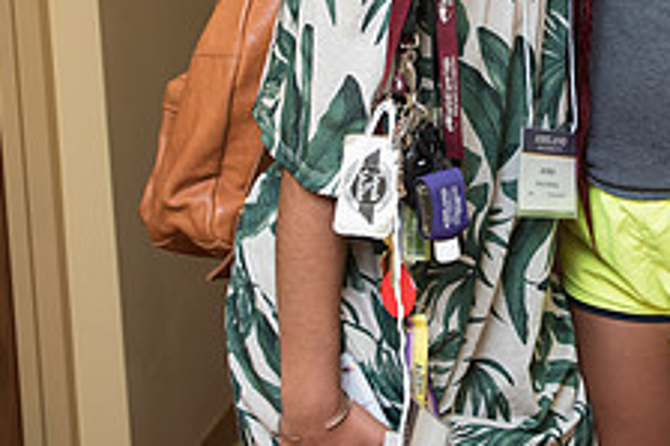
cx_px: 574
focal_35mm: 83
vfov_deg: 15.9
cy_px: -70
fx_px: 1544
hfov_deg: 24.0
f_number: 4.5
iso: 800
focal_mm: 32
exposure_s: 1/200
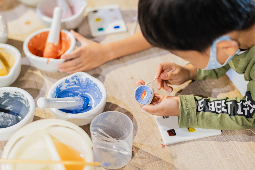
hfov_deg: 34.5
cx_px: 128
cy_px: 85
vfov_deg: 23.4
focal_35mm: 58
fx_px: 411
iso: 100
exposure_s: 1/60
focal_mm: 58
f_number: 2
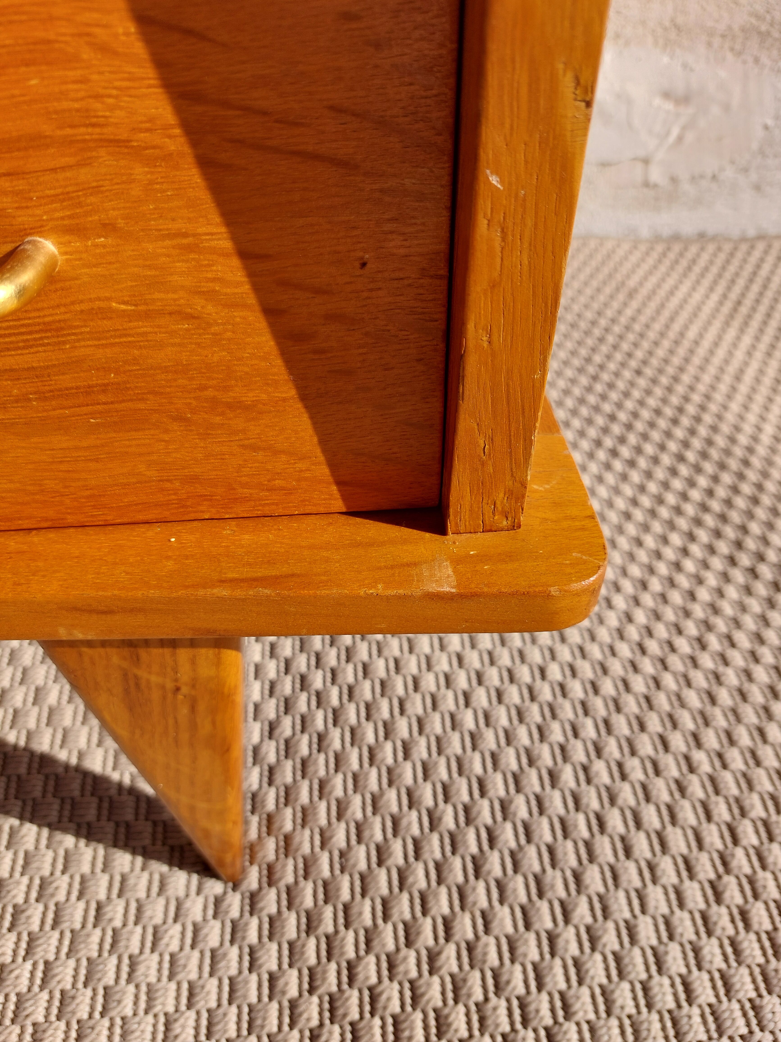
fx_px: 752
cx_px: 390
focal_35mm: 25
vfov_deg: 69.4
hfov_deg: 54.9
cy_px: 521
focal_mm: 5.23
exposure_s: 1/914
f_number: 1.8
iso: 25
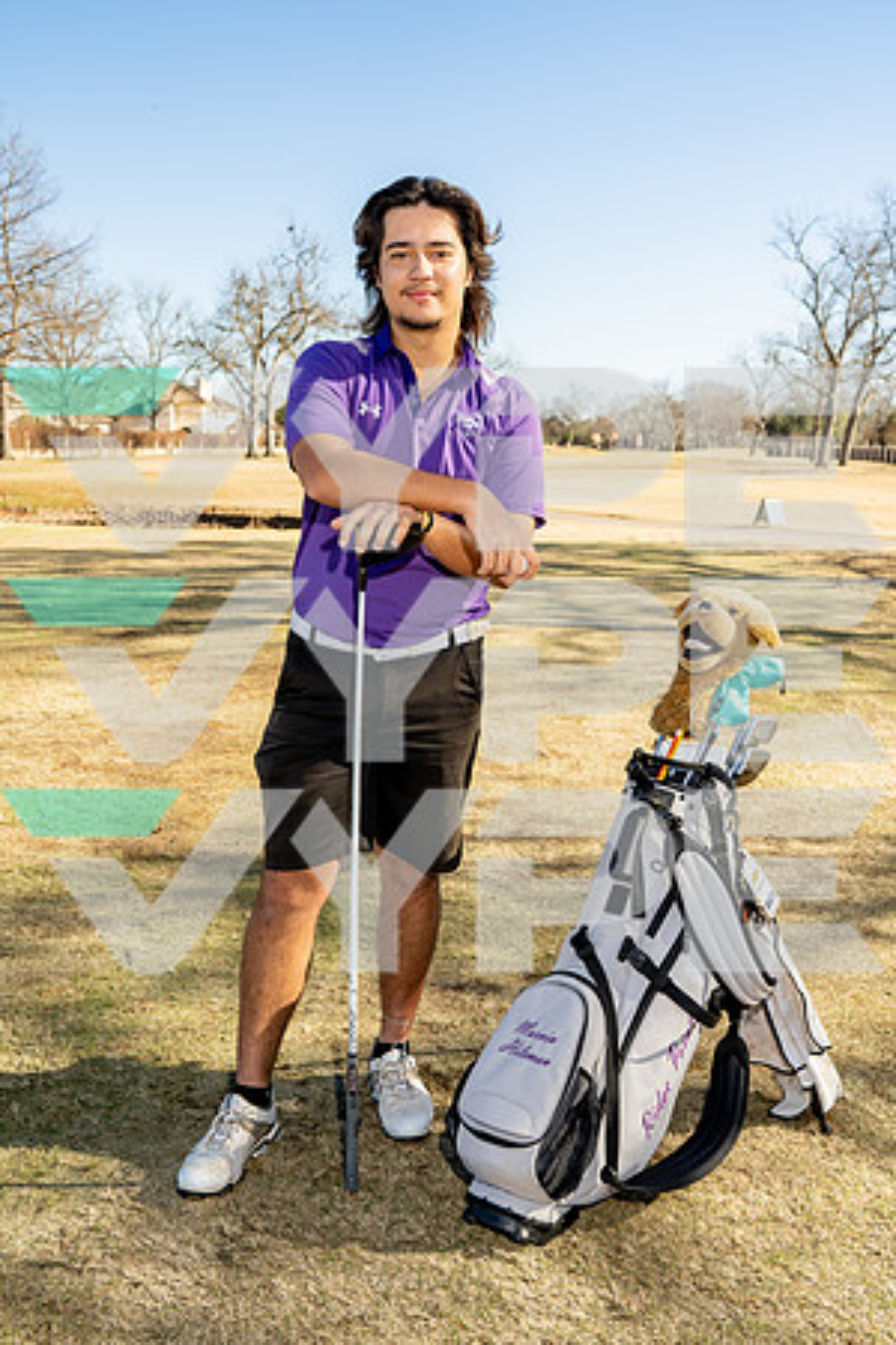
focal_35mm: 35
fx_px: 1307
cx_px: 448
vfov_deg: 54.4
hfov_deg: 37.9
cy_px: 672
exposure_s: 1/250
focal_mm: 35
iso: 100
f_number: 5.6
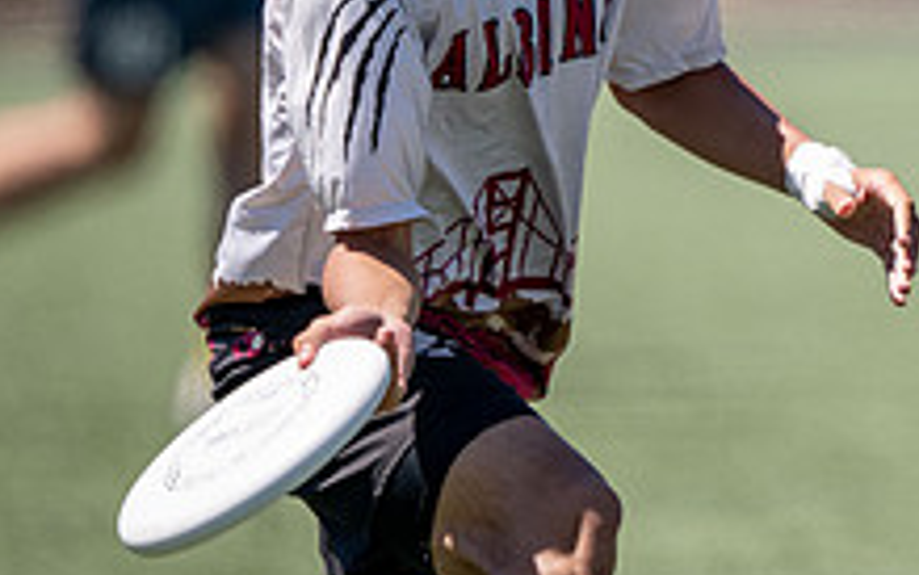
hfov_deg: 1.5
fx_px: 34672
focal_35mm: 1384
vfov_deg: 0.9
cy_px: -206
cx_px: 1216
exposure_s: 1/2000
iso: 100
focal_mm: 400
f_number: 2.8
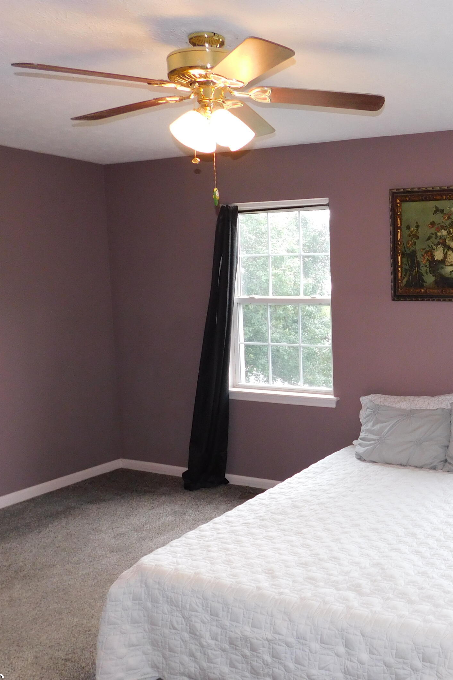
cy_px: 352
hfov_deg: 35.9
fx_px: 642
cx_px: 430
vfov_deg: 55.8
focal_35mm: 34
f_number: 3
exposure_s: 1/30
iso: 200
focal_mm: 4
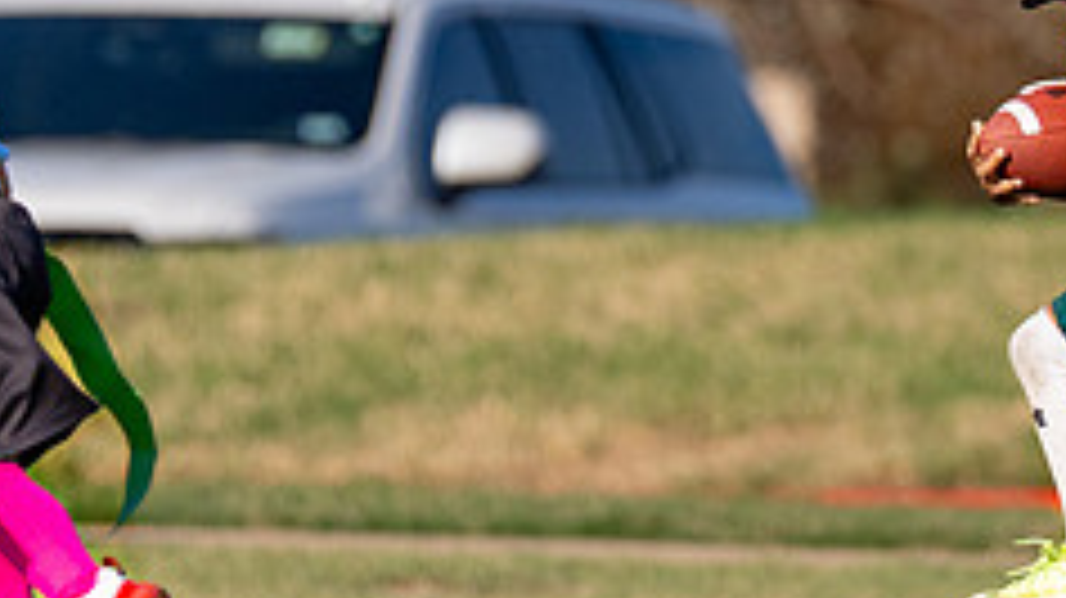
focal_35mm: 1230
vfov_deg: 1.0
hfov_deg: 1.8
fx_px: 34748
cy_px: 90
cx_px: 1033
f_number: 2.8
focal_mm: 200
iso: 160
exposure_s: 1/4000
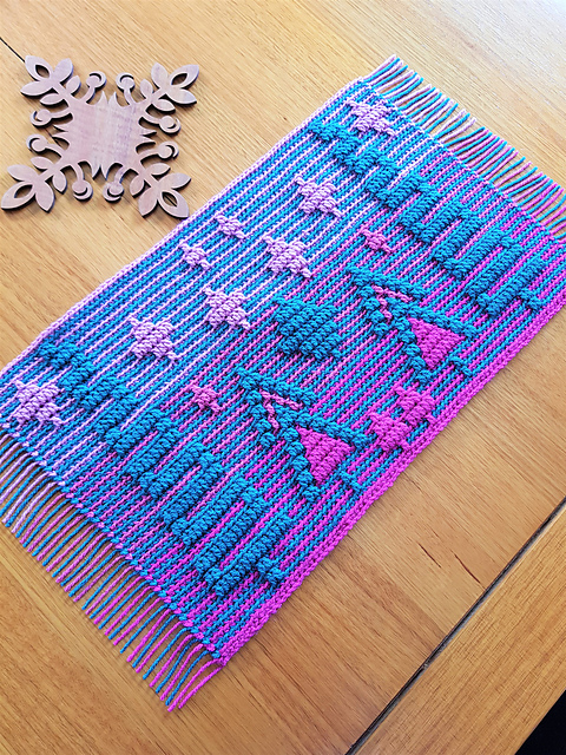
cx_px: 283
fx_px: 567
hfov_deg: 53.1
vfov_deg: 67.3
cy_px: 378
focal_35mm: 26
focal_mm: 4.2
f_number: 1.7
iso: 100
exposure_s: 1/50
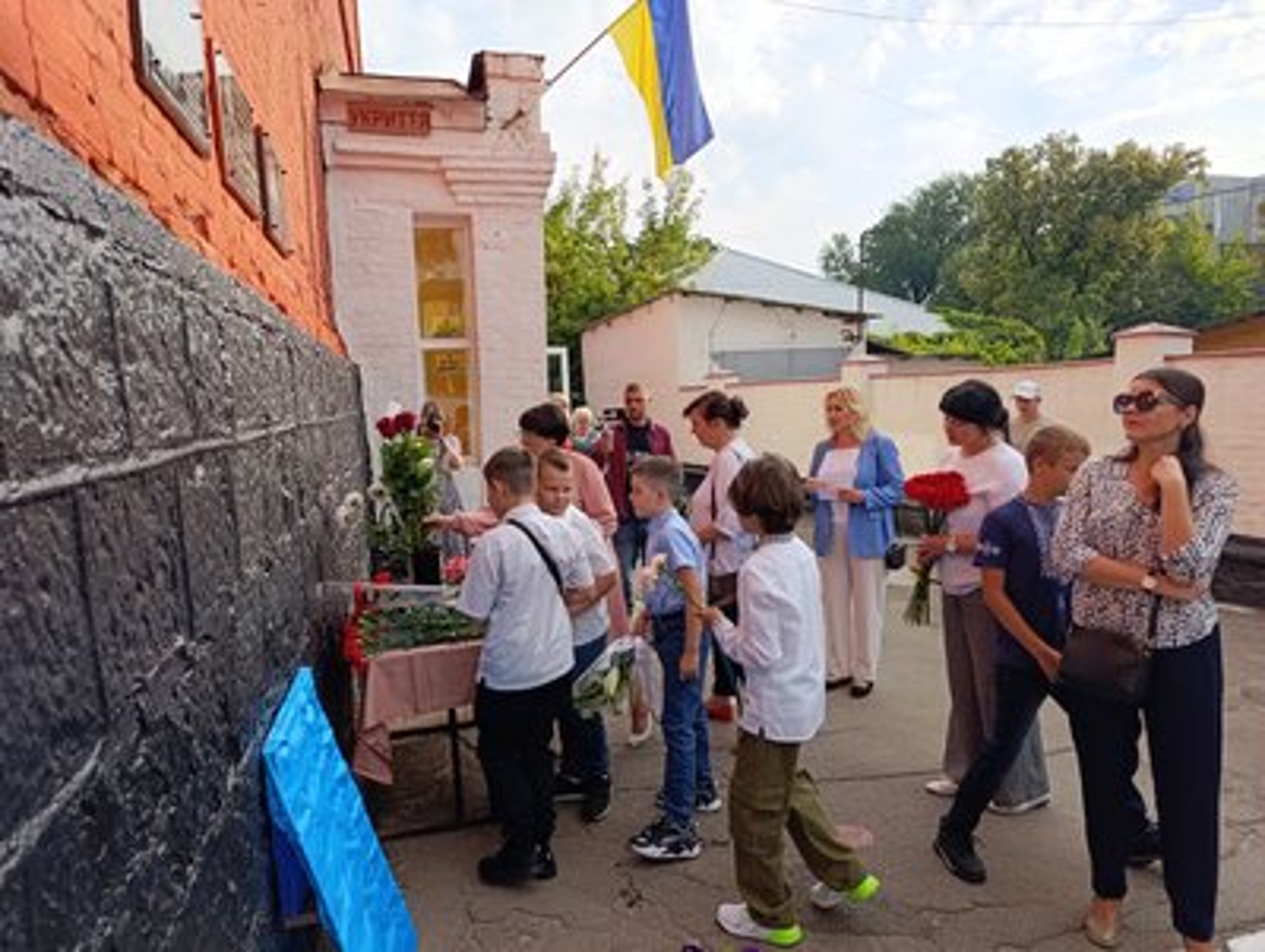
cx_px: 632
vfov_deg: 59.0
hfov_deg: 73.9
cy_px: 476
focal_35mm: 23
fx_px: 842
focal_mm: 6.14
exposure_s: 1/285
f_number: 1.6
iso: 50
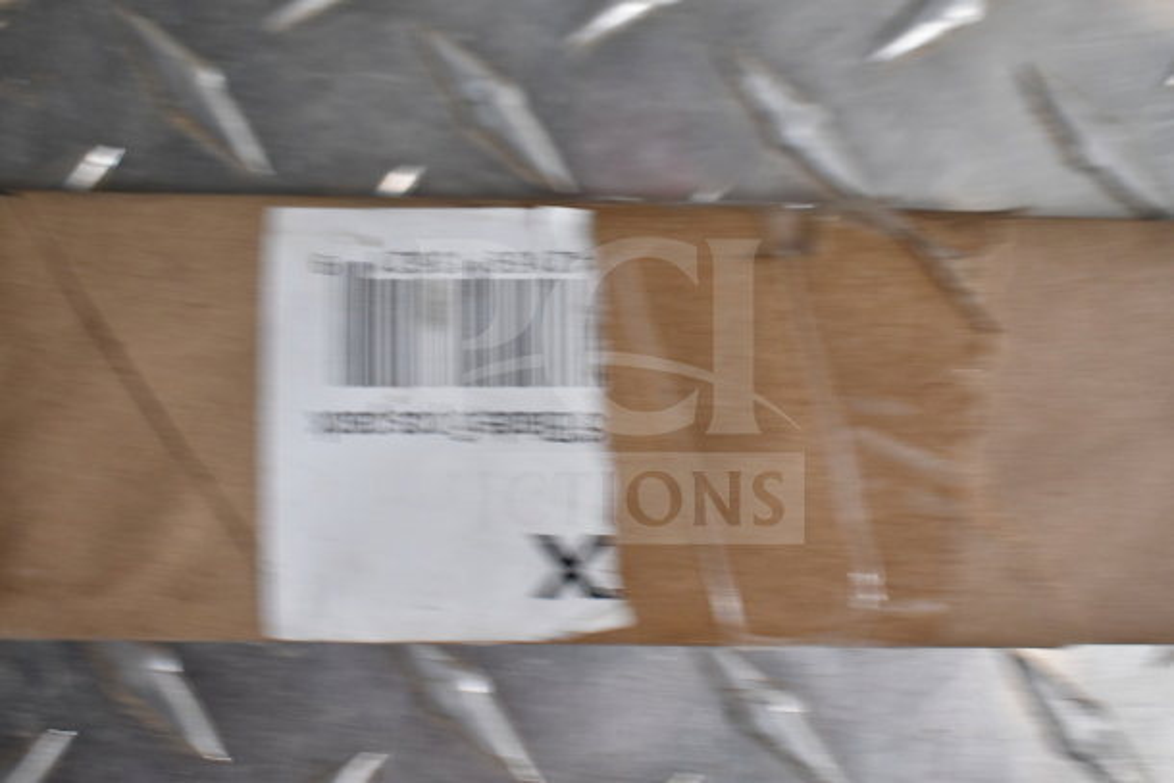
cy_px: 392
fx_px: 1517
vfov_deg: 29.0
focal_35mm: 46
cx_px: 587
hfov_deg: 42.3
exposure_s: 1/50
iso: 1000
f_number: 4.2
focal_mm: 31
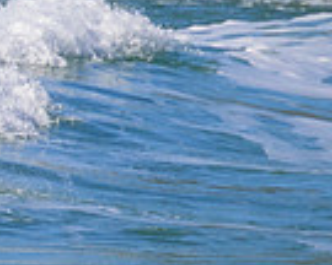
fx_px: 31610
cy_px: 114
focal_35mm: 3217
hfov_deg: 0.6
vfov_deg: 0.5
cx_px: -330
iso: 1100
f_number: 11
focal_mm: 800
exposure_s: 1/2000
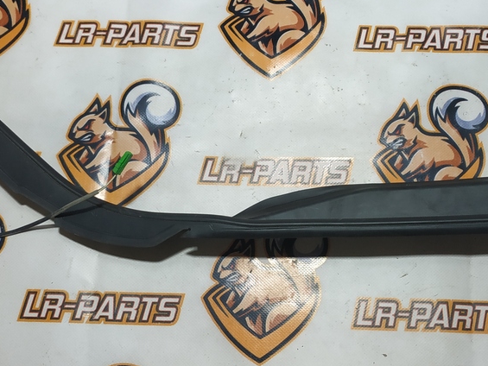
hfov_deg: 37.2
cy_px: 175
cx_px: 307
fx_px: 719
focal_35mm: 51
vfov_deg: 28.6
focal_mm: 3.94
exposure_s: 1/100
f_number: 1.9
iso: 125
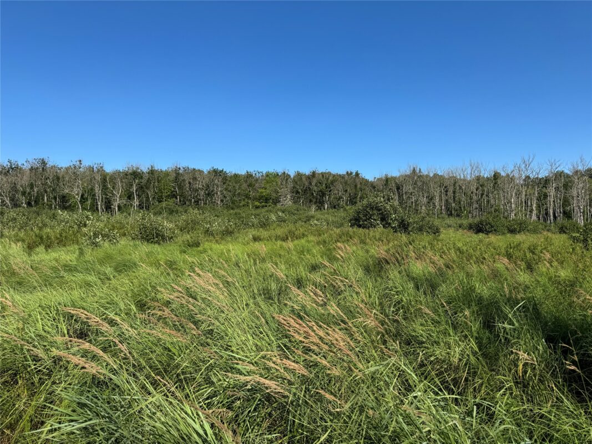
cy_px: 222
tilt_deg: +1.2
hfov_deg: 71.6
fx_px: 410
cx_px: 296
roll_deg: -0.4
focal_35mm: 24
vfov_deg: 56.8
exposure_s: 1/4608
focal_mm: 6.76
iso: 80
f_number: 1.78
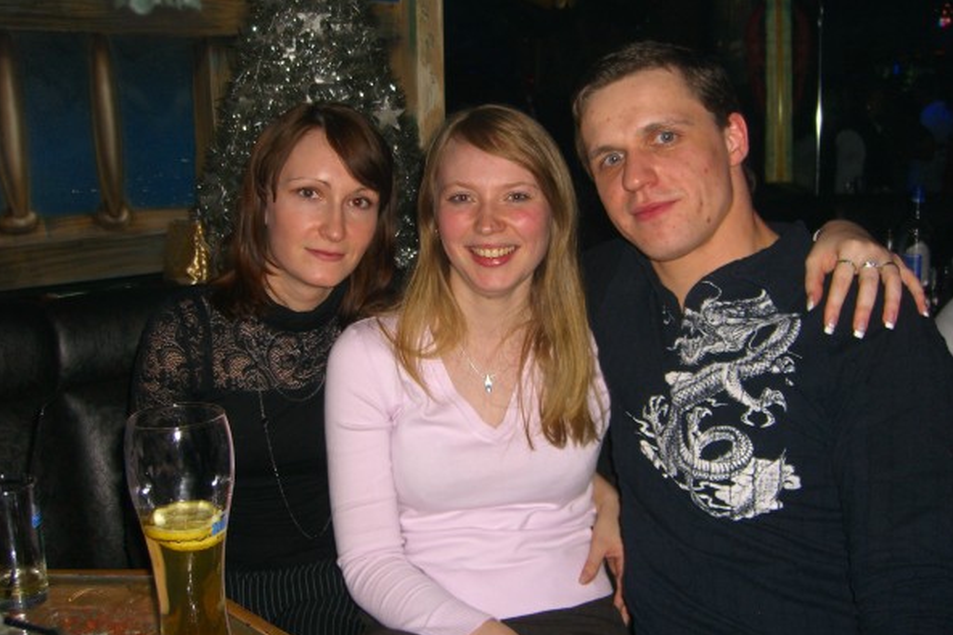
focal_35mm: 40
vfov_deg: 33.3
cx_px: 476
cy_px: 281
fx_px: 1059
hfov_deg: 48.5
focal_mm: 7.9
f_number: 2.8
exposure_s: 1/60
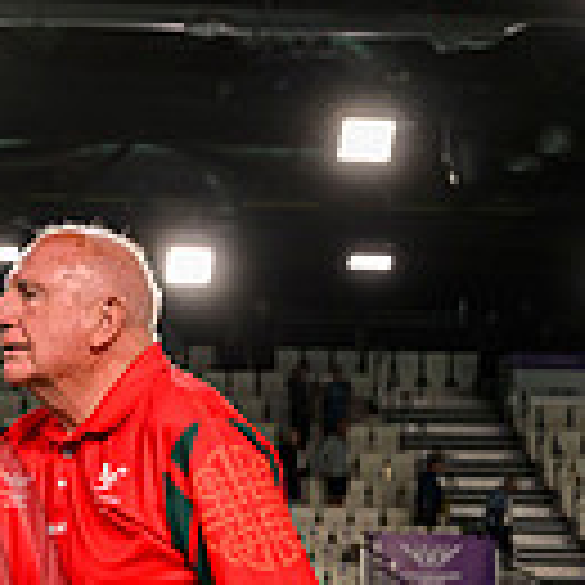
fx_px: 2887
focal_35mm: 151
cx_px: -173
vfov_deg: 11.5
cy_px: 569
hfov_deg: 11.3
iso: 1250
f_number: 3.5
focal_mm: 34
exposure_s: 1/1000
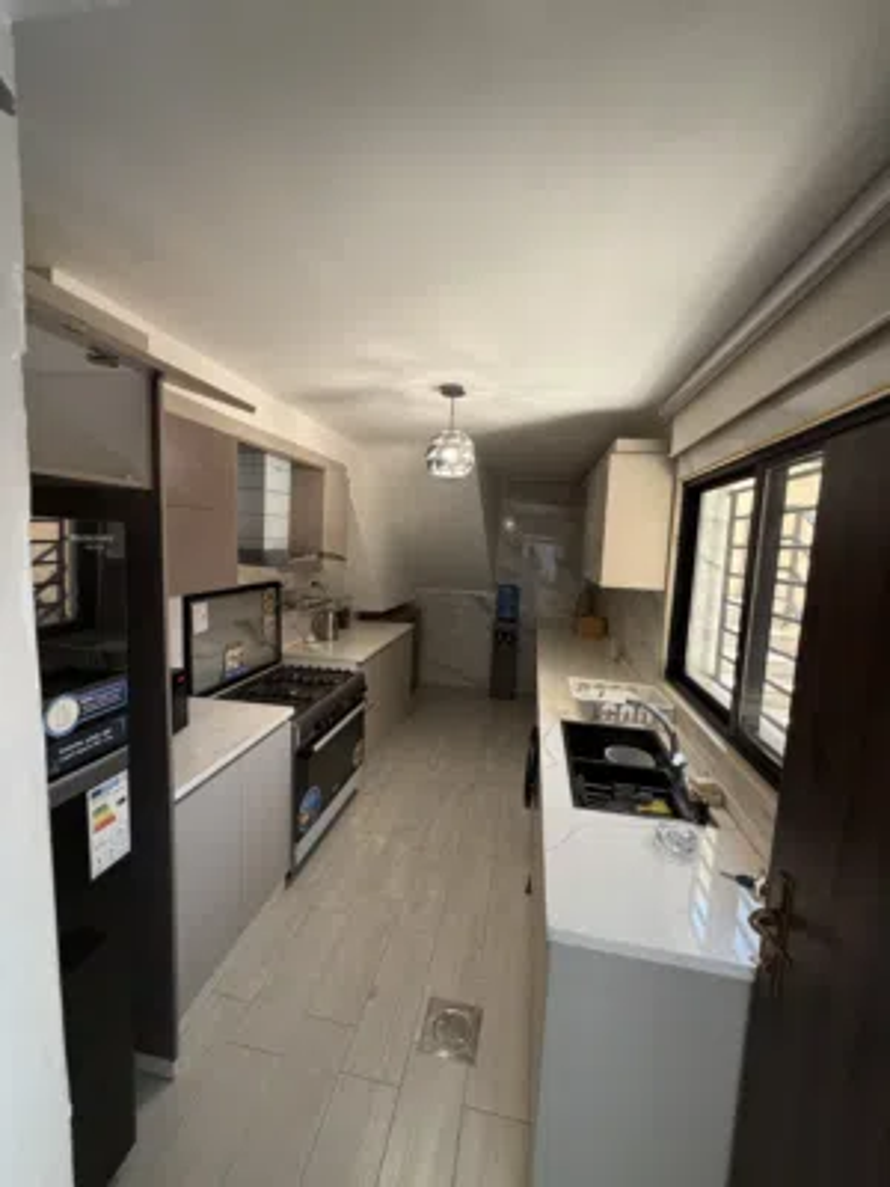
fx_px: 480
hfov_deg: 85.7
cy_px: 594
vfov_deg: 102.1
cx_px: 445
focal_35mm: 14
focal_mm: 2.22
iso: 320
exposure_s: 1/86
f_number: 2.2
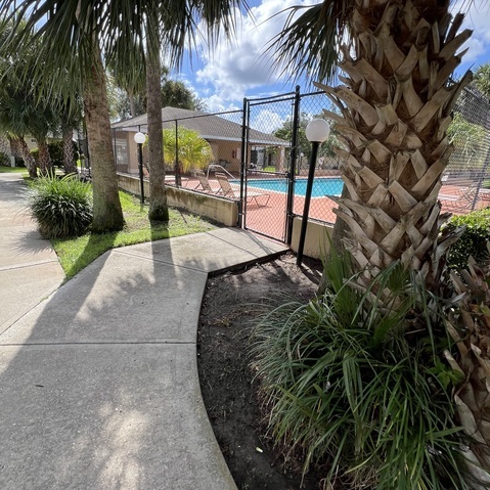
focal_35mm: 16
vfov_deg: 87.3
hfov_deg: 87.4
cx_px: 244
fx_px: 256
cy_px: 228
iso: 32
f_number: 1.8
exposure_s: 1/881
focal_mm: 1.57
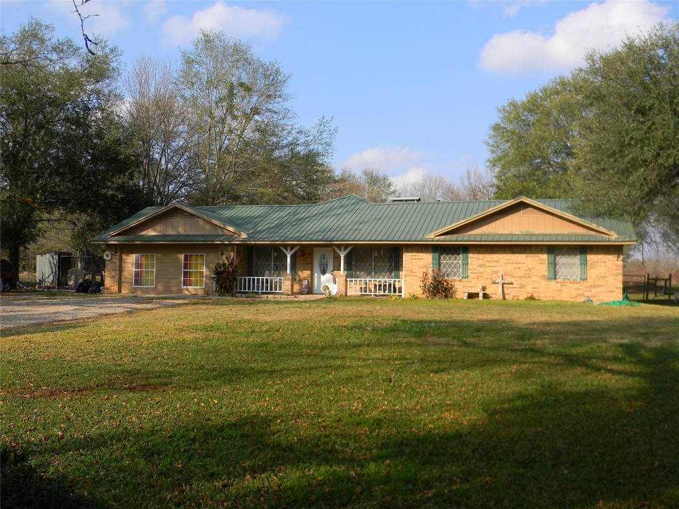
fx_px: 706
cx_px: 340
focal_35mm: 36
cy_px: 254
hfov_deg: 51.4
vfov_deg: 39.7
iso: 80
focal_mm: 6.4
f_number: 3.7
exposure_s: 1/620
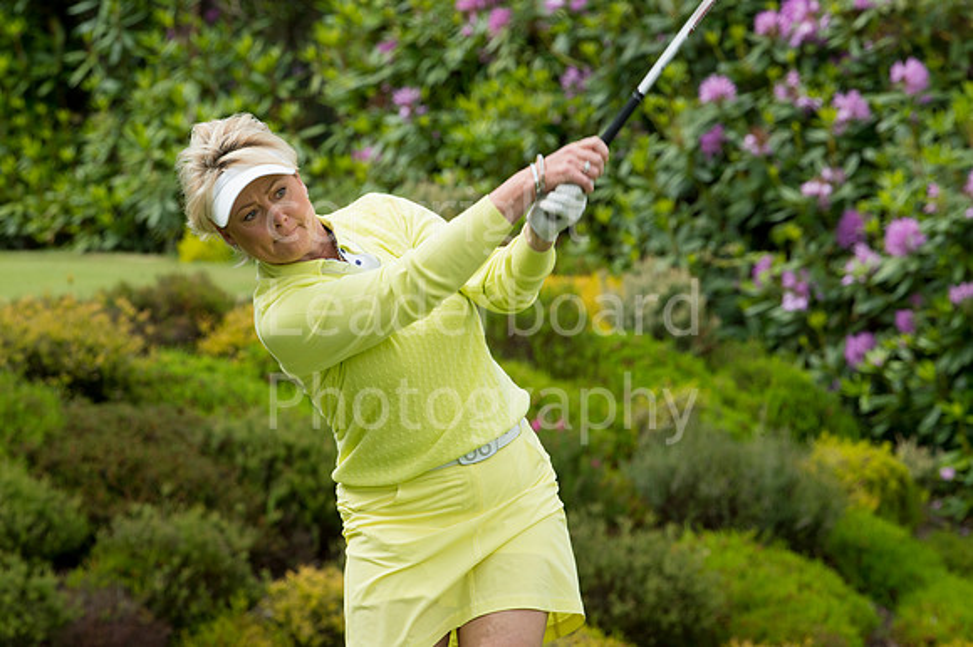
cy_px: 324
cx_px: 486
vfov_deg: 2.7
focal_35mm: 500
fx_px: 13506
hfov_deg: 4.1
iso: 1000
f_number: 18
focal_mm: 500
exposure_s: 1/400
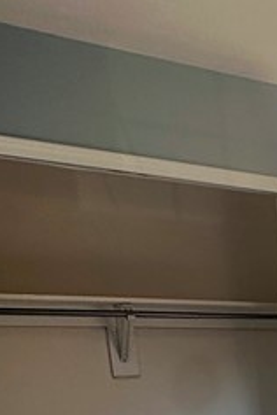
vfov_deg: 29.1
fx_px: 727
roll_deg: +0.7
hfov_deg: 12.8
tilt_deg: -7.7
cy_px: 447
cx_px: 750
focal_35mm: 63
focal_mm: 2.22
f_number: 2.2
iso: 40
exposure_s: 1/122
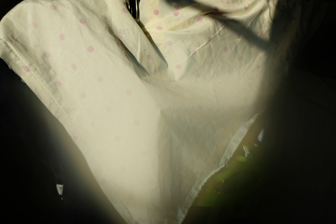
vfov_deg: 43.6
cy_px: 114
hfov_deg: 61.9
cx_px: 172
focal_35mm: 30
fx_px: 280
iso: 400
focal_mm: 19.2
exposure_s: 1/420
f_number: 11
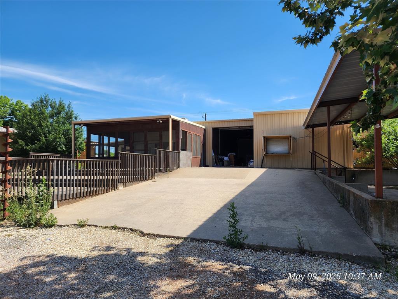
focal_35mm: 23
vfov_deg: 58.9
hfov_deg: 73.9
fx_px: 264
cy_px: 150
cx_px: 199
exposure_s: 1/684
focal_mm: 6.4
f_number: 1.8
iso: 12
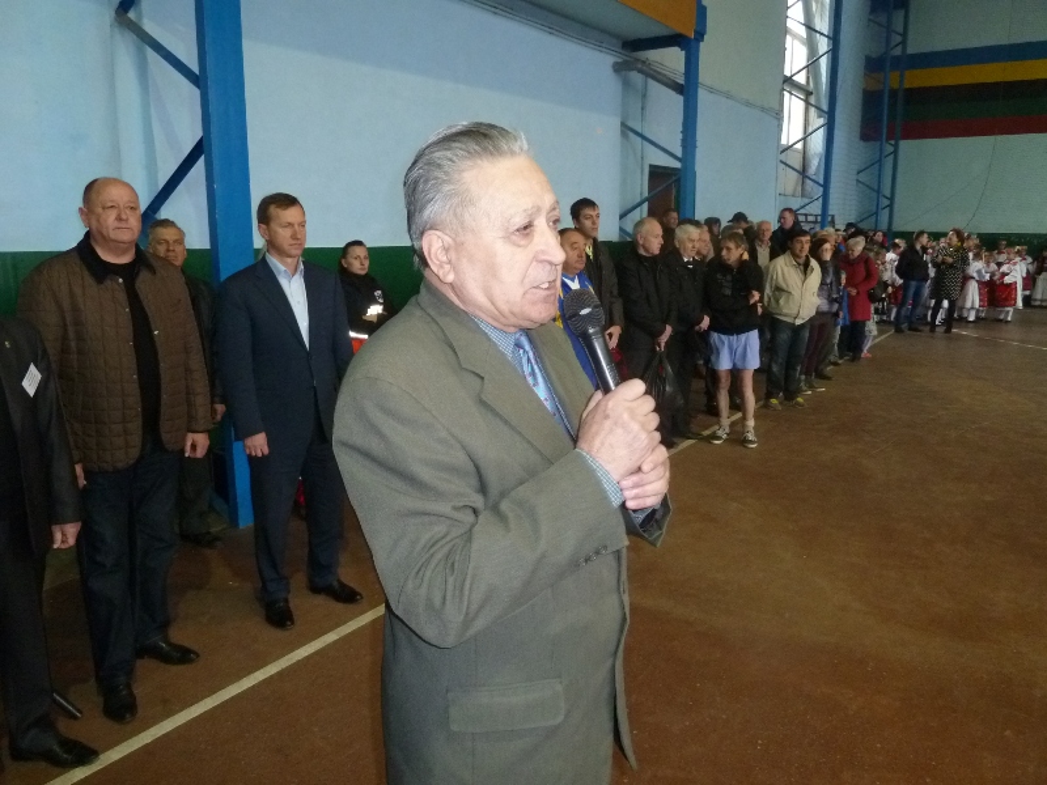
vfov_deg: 54.9
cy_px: 392
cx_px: 524
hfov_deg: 69.4
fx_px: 756
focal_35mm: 25
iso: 400
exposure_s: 1/30
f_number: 3.3
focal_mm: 4.1
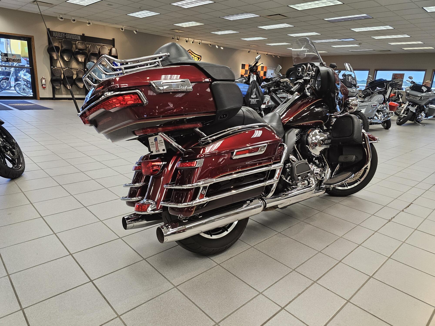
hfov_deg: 73.9
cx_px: 218
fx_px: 289
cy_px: 163
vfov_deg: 58.9
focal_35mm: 23
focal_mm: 6.3
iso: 200
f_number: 1.7
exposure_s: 1/120
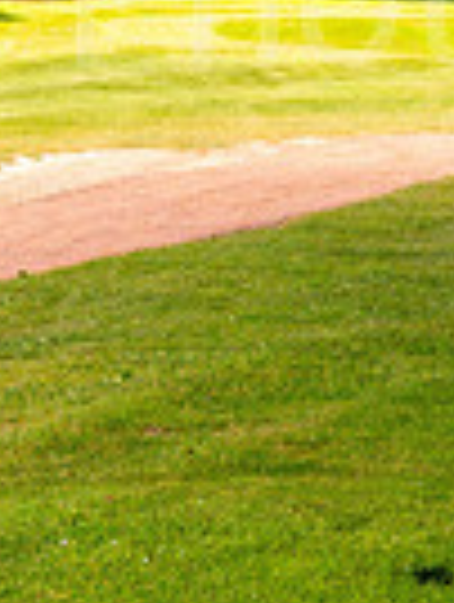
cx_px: 656
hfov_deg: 6.6
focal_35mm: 224
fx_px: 3905
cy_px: -218
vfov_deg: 8.7
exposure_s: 1/320
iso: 200
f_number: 7.1
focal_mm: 54
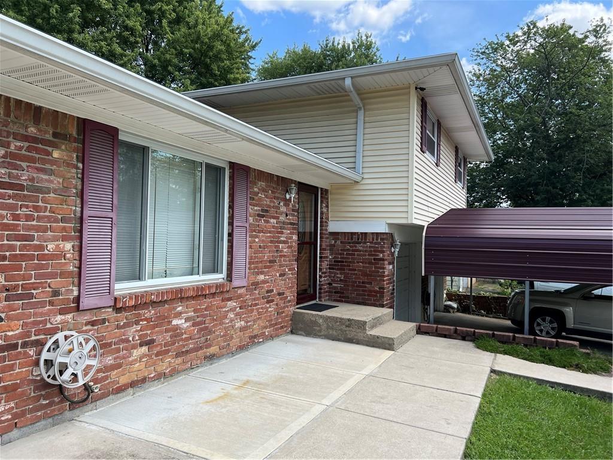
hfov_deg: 67.3
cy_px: 230
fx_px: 460
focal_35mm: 26
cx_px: 306
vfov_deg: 53.1
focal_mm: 5.7
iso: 50
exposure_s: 1/1972
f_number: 1.5
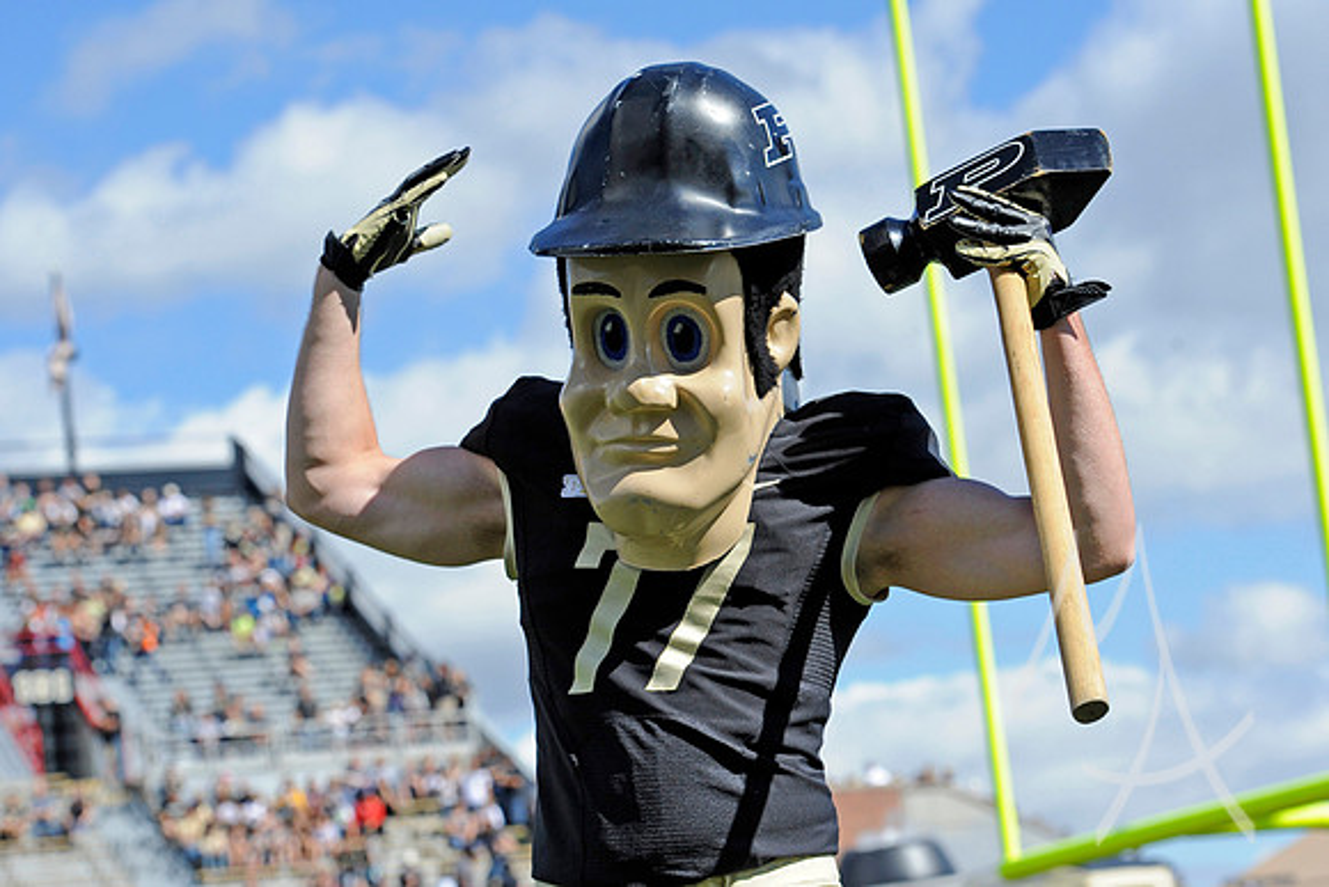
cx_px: 664
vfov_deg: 12.2
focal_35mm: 112
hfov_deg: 18.3
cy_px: 444
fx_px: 4135
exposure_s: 1/2500
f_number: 6.3
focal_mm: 112
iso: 800
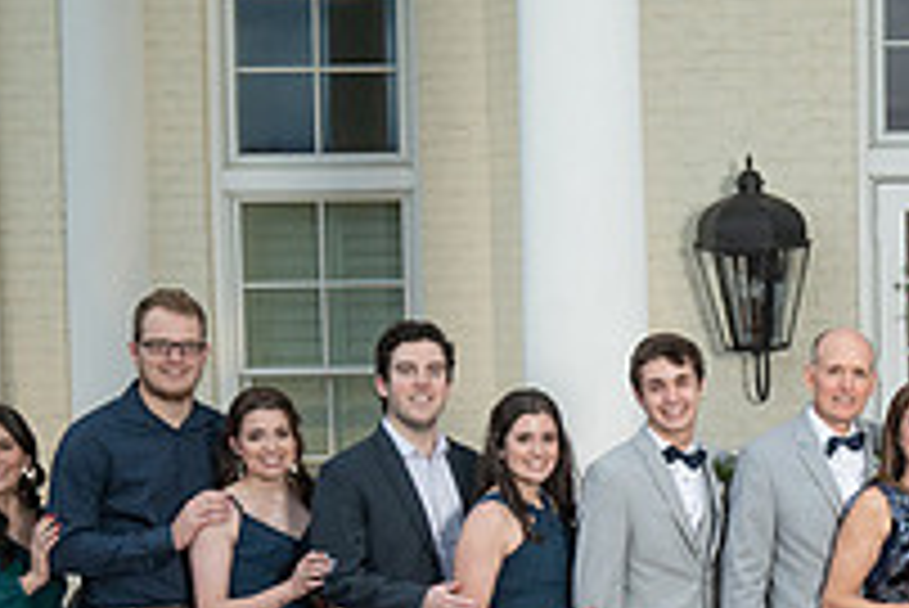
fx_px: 2173
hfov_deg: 22.1
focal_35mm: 86
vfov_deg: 15.8
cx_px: 1042
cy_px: 522
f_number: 4
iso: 2000
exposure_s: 1/200
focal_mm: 29
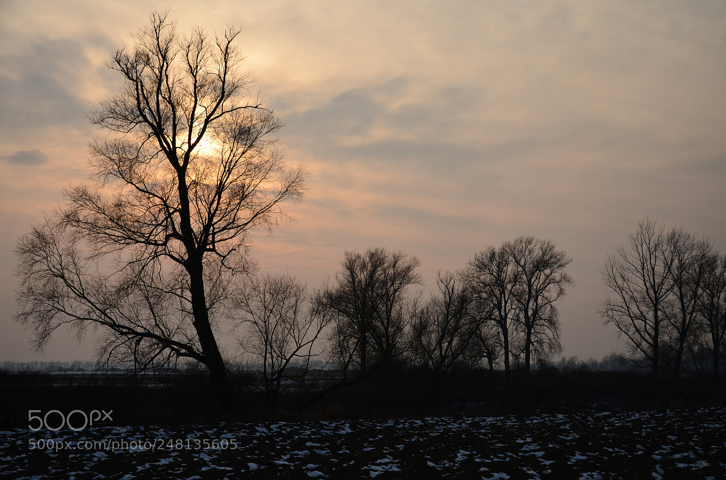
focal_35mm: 51
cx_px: 363
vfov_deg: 26.4
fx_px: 1026
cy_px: 240
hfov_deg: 39.0
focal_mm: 34
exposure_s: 1/250
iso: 100
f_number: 5.6
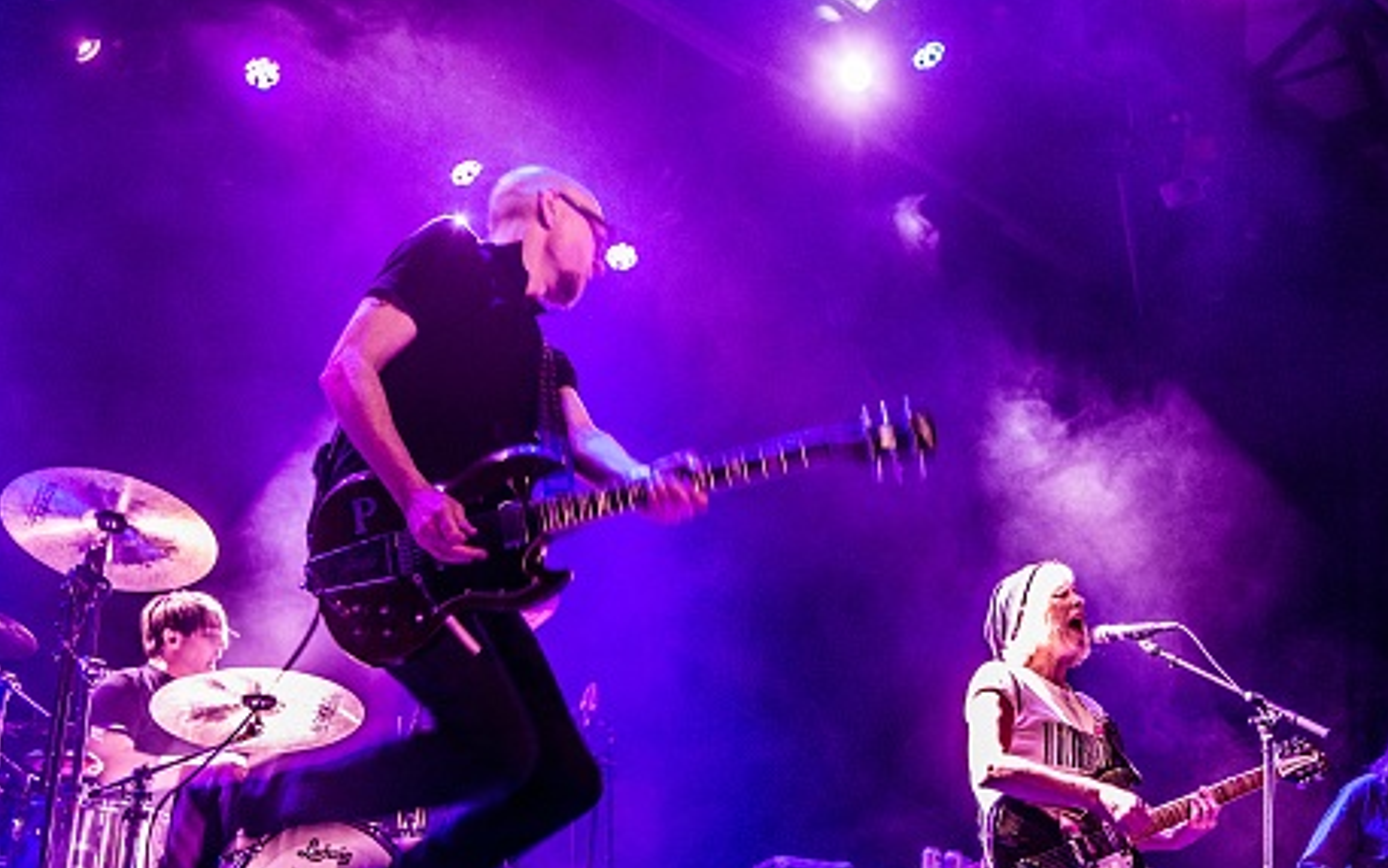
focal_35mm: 61
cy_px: 712
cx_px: 835
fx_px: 2308
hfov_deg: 33.4
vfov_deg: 21.0
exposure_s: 1/80
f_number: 2.8
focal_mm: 38
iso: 1600
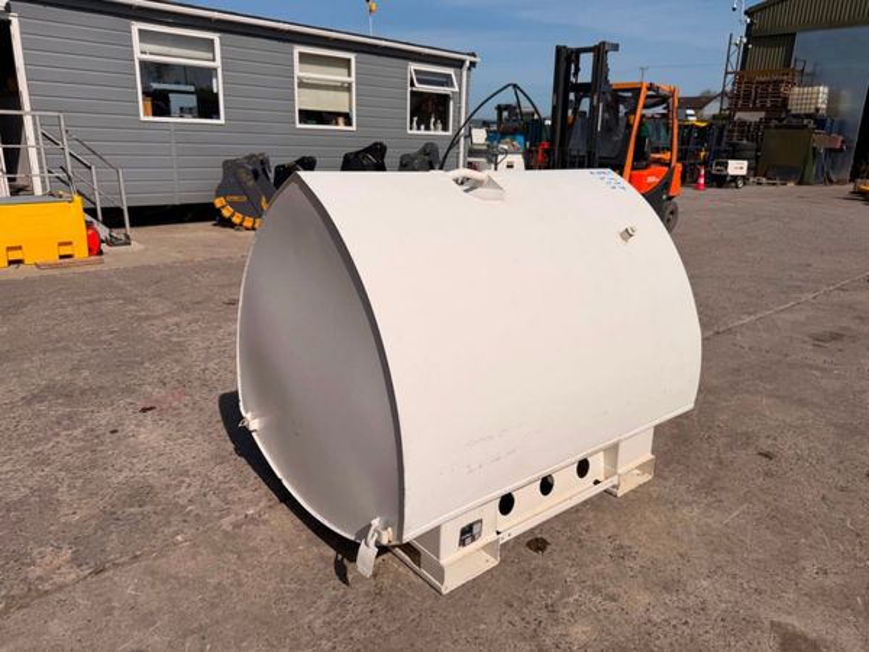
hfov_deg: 71.6
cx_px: 434
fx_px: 602
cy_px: 326
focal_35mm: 24
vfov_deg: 56.8
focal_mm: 6.76
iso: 80
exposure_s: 1/22727
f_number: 1.78
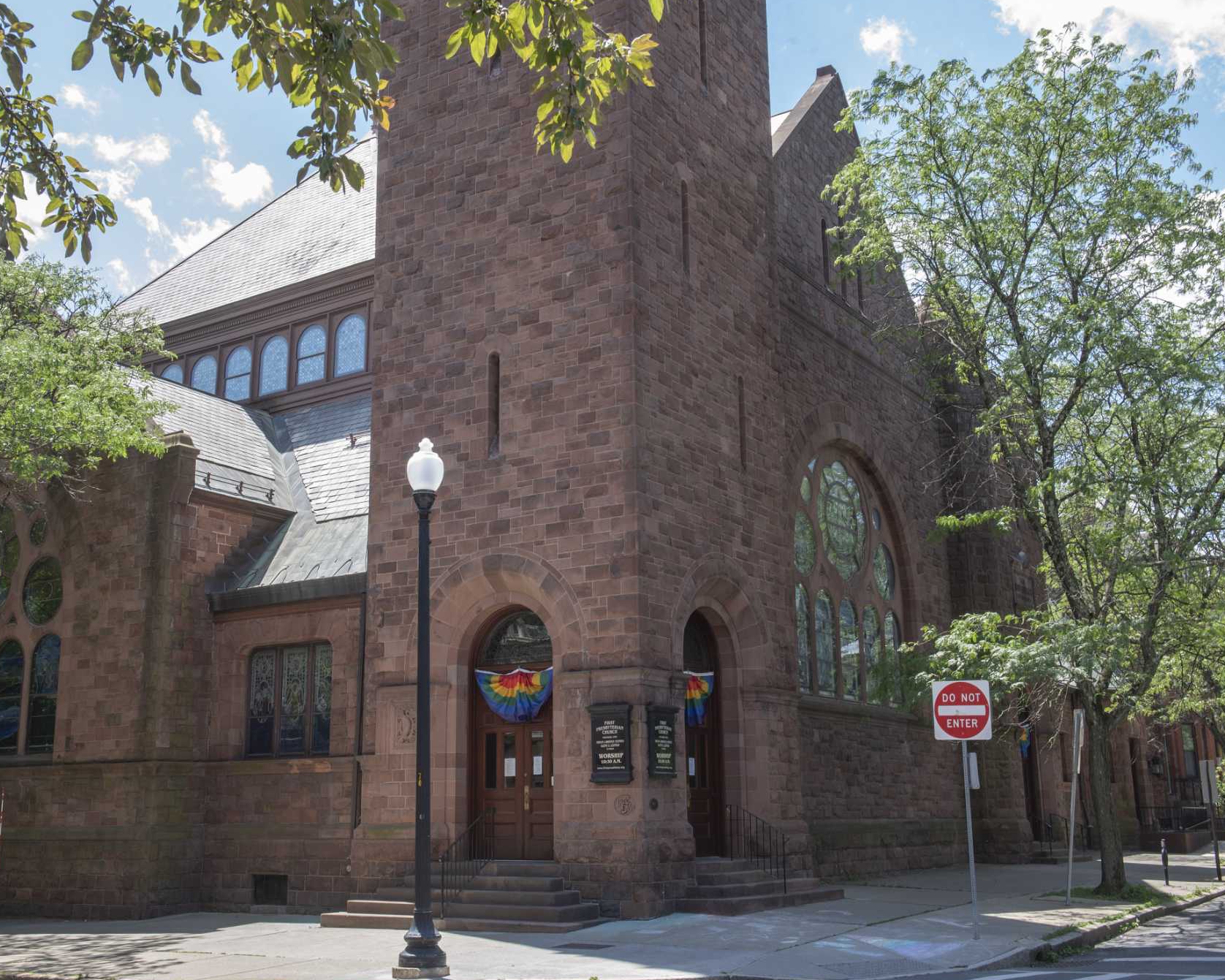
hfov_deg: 46.8
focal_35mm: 39
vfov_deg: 38.2
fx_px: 1414
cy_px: 491
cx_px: 555
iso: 400
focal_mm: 34
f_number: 13
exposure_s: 1/80
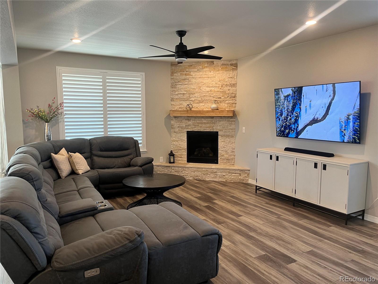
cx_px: 189
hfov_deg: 67.3
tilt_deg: -7.1
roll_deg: -0.3
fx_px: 284
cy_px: 142
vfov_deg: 53.1
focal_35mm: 26
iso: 100
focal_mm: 5.1
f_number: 1.6
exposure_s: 1/60
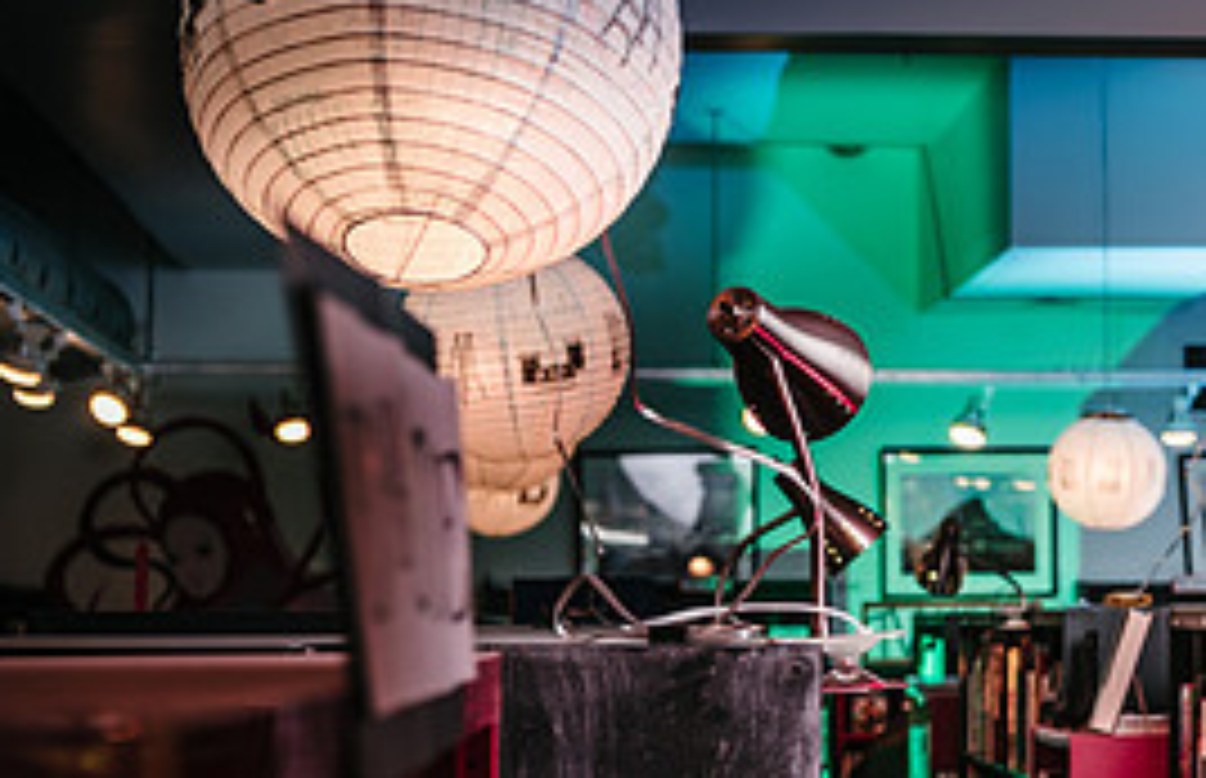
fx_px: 4014
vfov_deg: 11.1
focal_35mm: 121
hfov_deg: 16.7
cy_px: 451
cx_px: 1237
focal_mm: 52
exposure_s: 1/80
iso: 64
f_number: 4.5
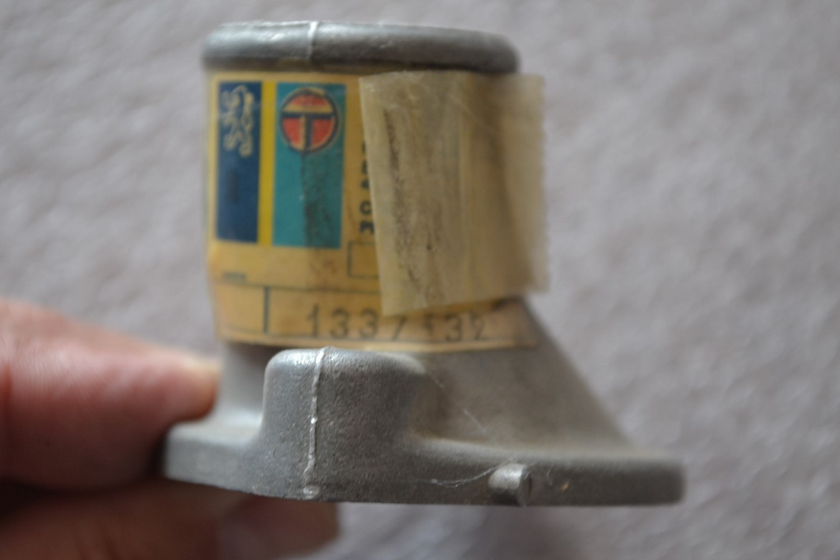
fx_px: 1925
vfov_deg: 16.6
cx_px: 420
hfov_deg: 24.6
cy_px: 280
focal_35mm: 82
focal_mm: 55
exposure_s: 1/60
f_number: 5.6
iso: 450
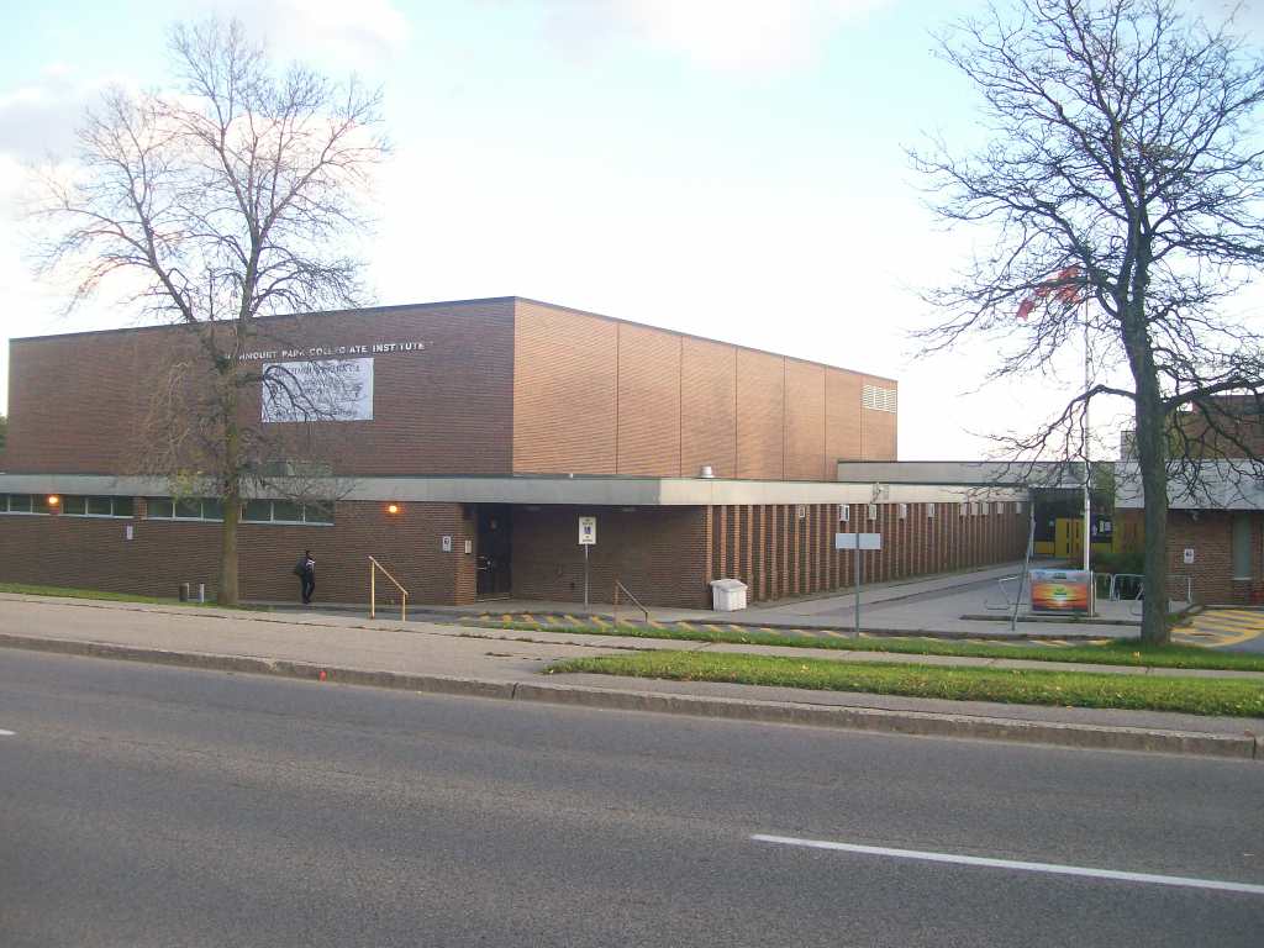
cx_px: 632
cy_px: 474
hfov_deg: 51.4
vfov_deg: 39.7
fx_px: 1315
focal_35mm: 36
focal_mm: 6
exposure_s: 1/184
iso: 80
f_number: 2.7
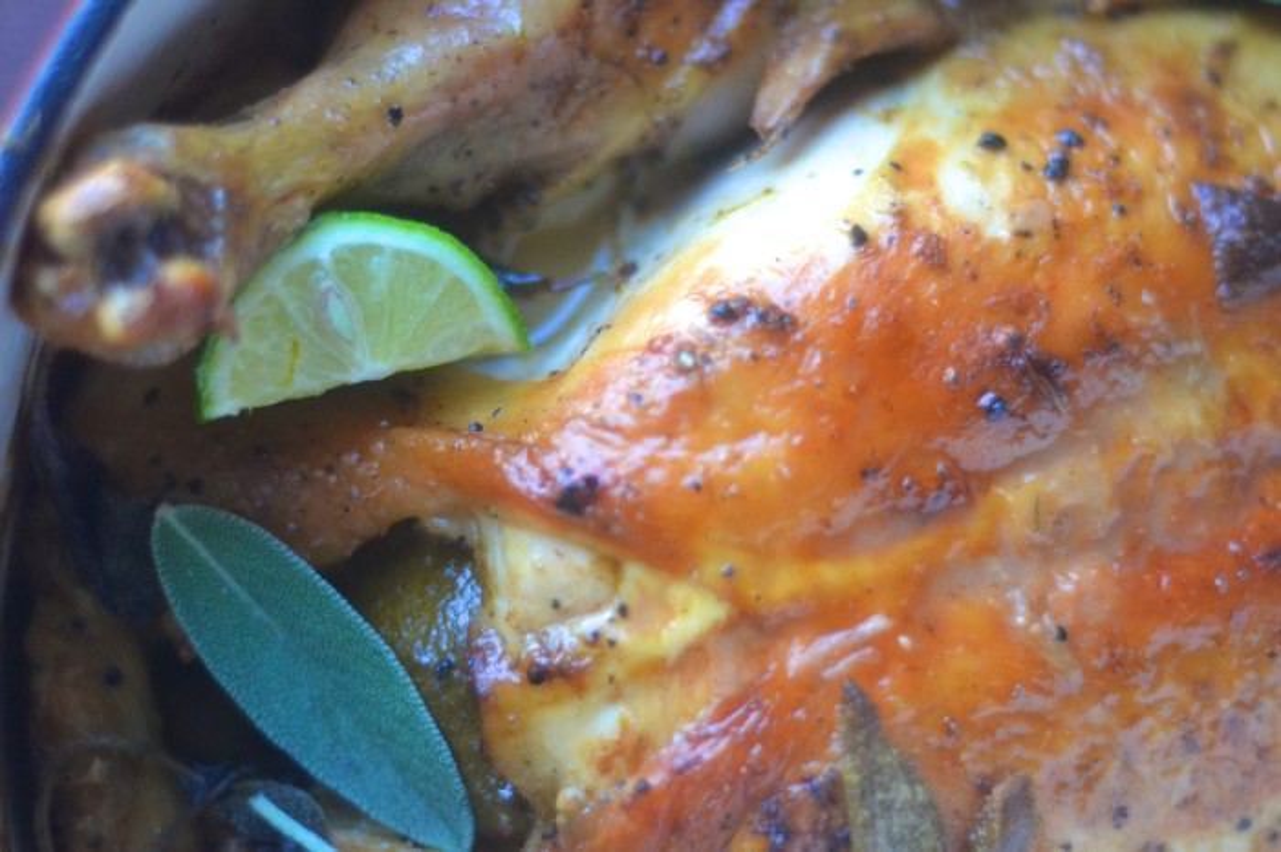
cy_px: 426
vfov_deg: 18.2
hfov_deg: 27.0
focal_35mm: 75
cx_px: 640
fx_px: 2667
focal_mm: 50
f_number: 2
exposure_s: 1/500
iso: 1600
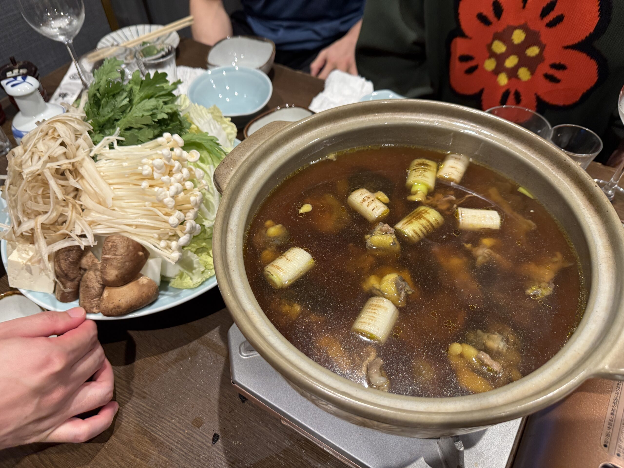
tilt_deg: -49.5
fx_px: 433
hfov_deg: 71.6
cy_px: 234
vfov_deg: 56.8
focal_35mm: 24
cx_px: 312
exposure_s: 1/50
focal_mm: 6.76
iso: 320
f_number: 1.78
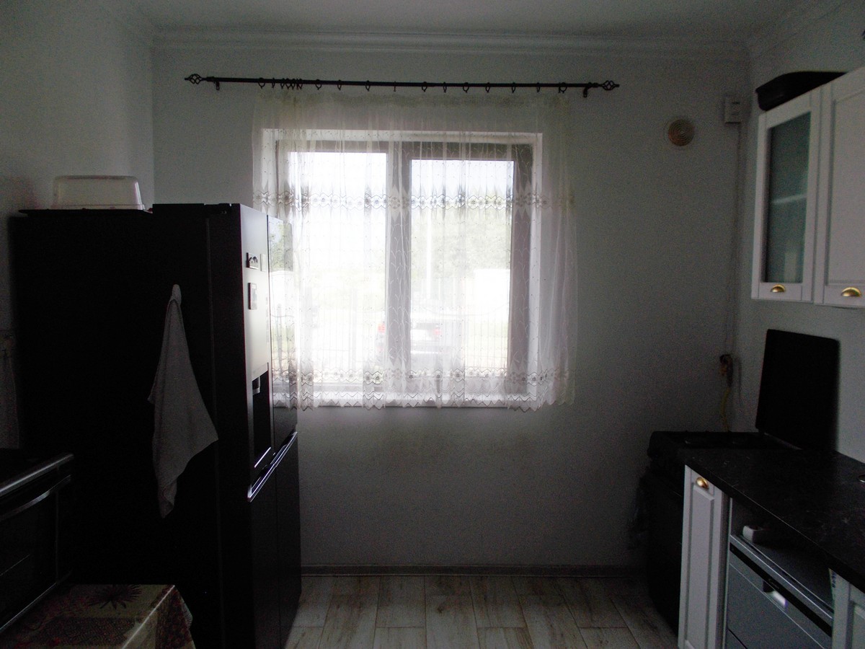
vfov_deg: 53.1
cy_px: 324
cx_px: 432
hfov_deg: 67.3
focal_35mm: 26
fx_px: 650
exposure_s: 1/80
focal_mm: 4.6
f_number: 3.2
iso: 80
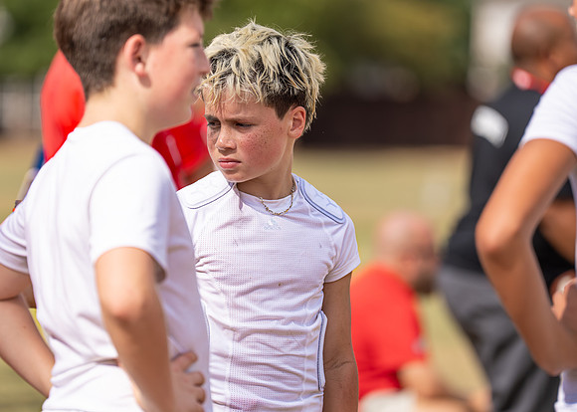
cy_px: 184
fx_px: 4916
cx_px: 248
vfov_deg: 4.8
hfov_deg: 6.7
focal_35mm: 300
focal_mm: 200
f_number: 2.8
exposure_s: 1/5000
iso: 160
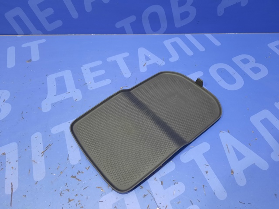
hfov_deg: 69.4
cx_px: 140
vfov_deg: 54.9
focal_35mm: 25
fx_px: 201
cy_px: 104
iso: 400
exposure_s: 1/33
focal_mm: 4.6
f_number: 2
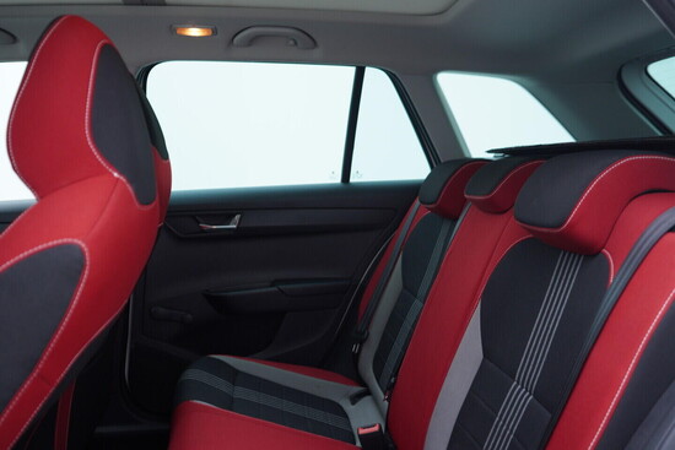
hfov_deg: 53.1
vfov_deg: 36.9
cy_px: 225
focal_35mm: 36
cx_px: 338
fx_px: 675
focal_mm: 24
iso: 125
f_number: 2.8
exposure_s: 1/40
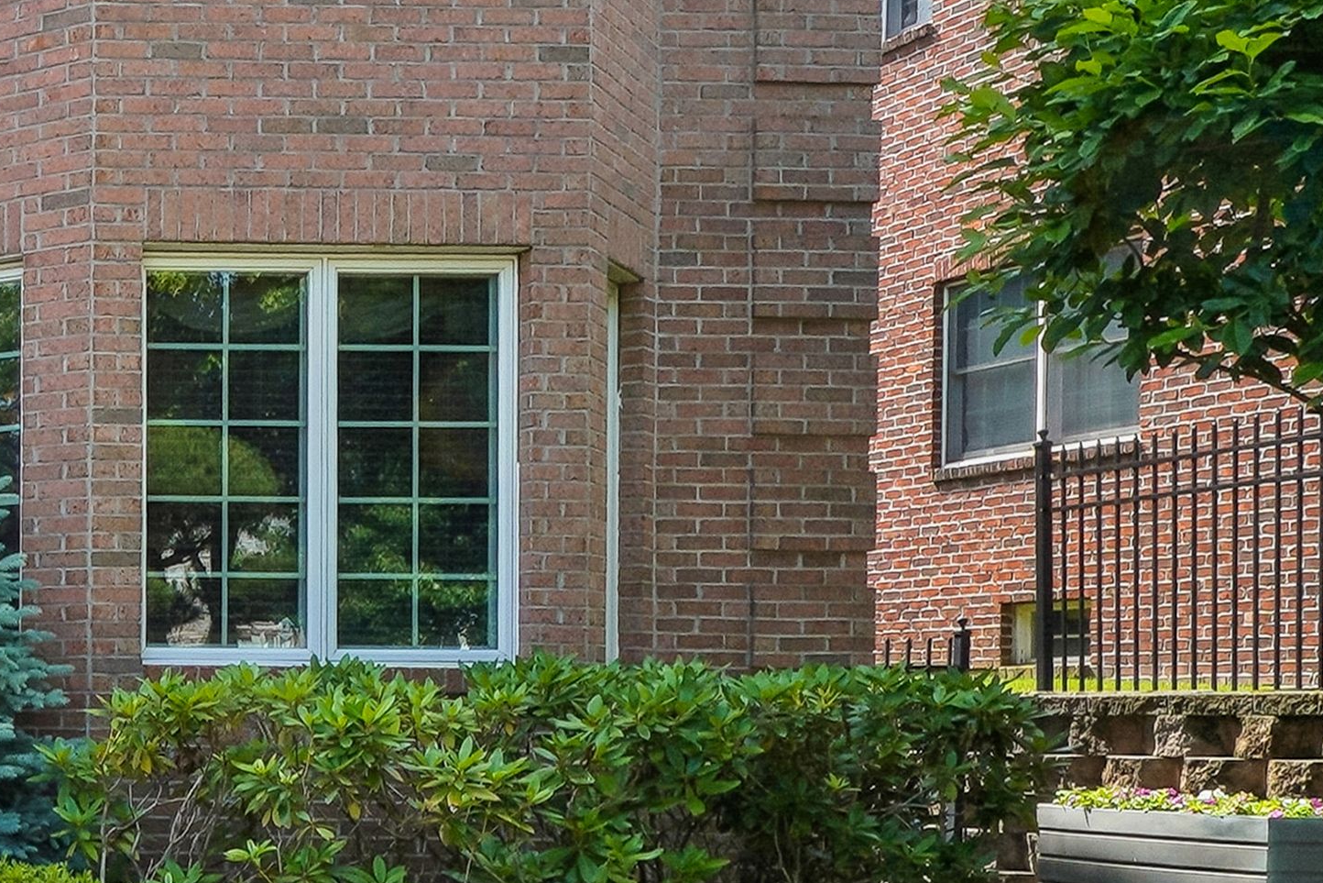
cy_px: 507
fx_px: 1985
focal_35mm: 54
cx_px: -694
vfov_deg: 25.0
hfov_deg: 26.2
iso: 100
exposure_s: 1/80
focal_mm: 13
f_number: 11
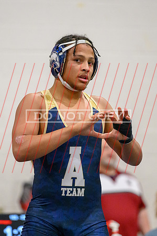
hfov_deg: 4.4
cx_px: 52
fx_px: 2060
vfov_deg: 6.5
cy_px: 114
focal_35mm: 315
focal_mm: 180
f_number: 2.8
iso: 10000
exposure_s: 1/800
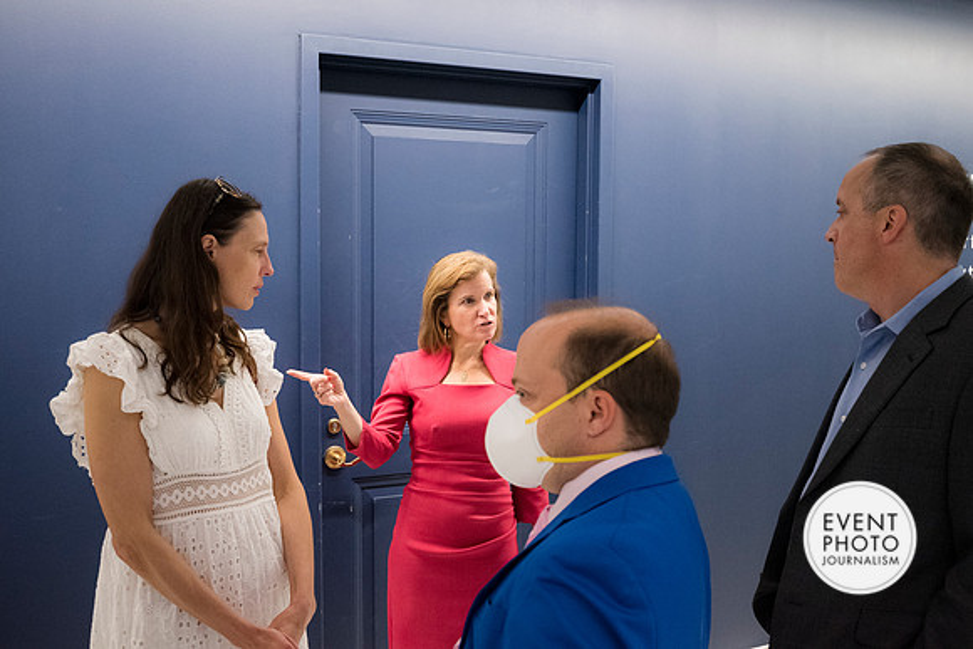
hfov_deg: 54.4
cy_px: 324
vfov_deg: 37.9
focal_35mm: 35
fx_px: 946
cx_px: 486
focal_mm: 35
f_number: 4.5
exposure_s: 1/125
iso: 5600
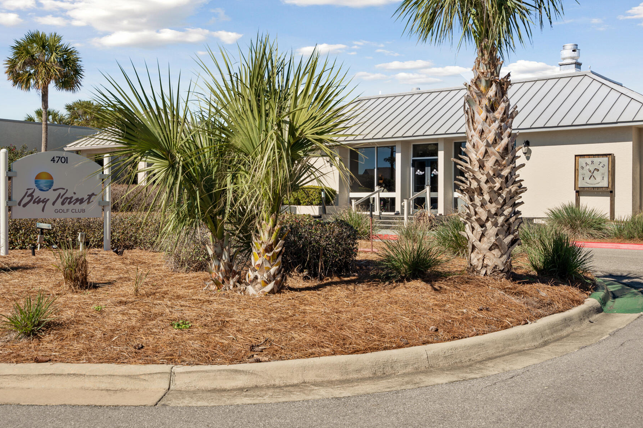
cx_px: 314
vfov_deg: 34.2
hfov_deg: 49.6
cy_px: 219
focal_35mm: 39
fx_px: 696
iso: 100
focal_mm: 35
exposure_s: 1/80
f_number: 8
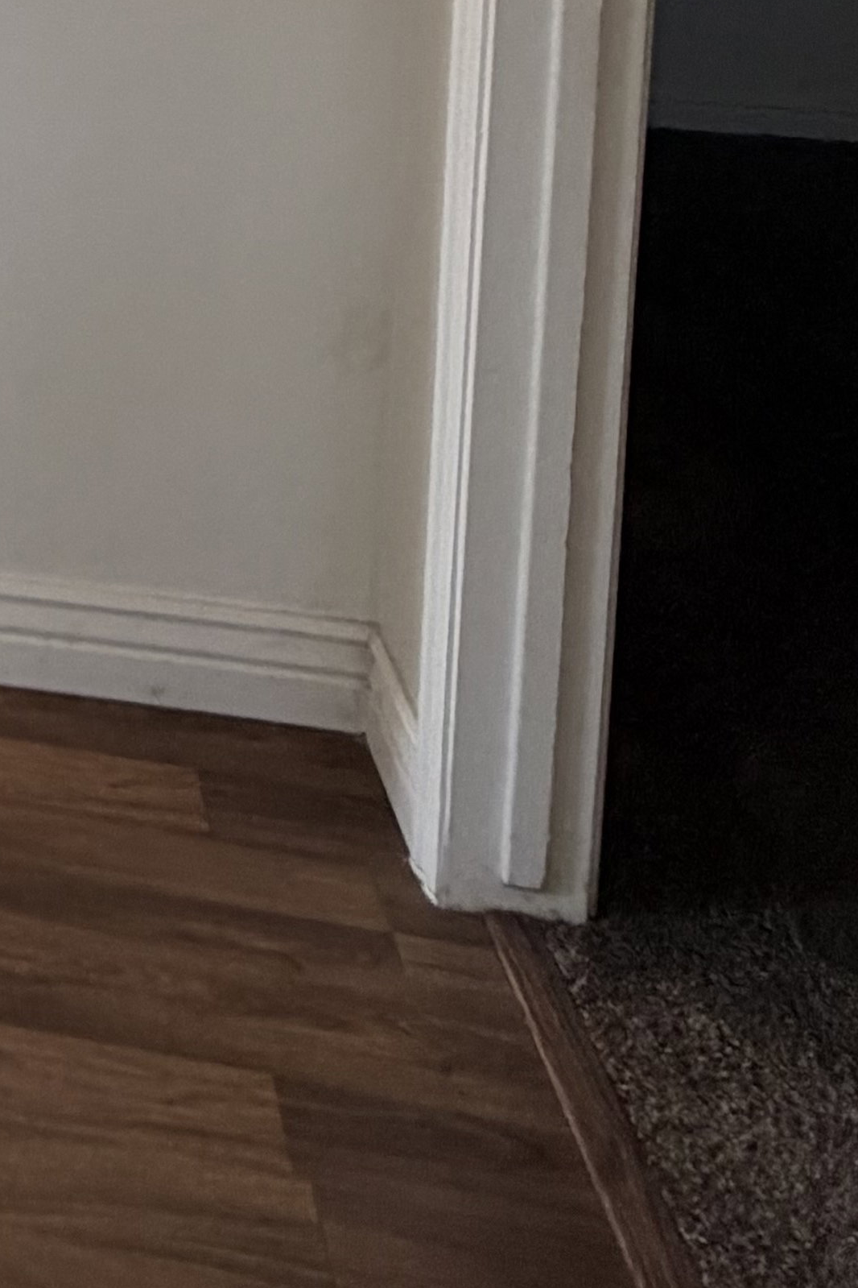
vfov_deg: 32.0
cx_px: -575
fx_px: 1859
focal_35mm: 52
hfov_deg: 20.4
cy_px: -243
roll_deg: -0.2
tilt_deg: -5.7
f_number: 2.2
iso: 250
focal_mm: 2.22
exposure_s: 1/121
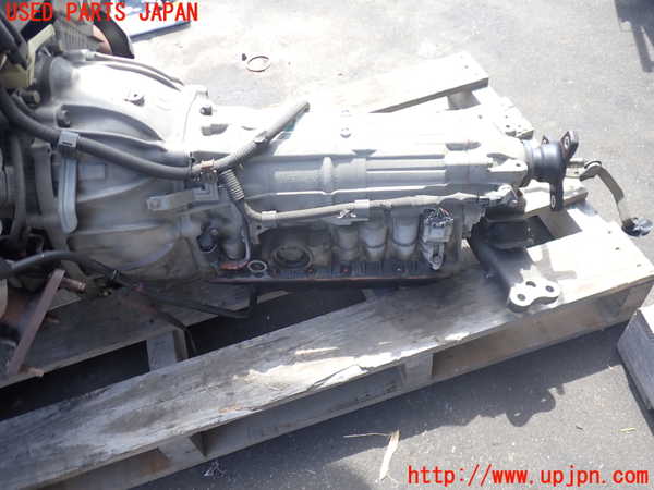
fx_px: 567
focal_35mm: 30
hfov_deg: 60.0
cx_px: 327
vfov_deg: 46.8
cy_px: 245
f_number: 6.3
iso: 100
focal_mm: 5.4
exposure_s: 1/40
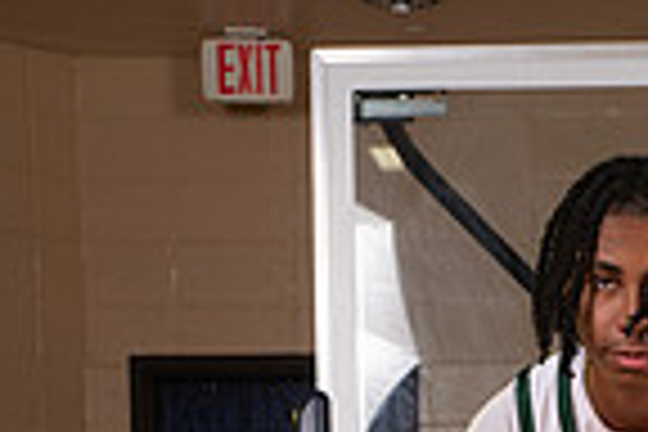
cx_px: 612
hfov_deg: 15.4
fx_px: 2358
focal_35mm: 131
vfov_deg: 9.5
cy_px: 958
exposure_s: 1/320
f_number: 7.1
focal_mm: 42
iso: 320
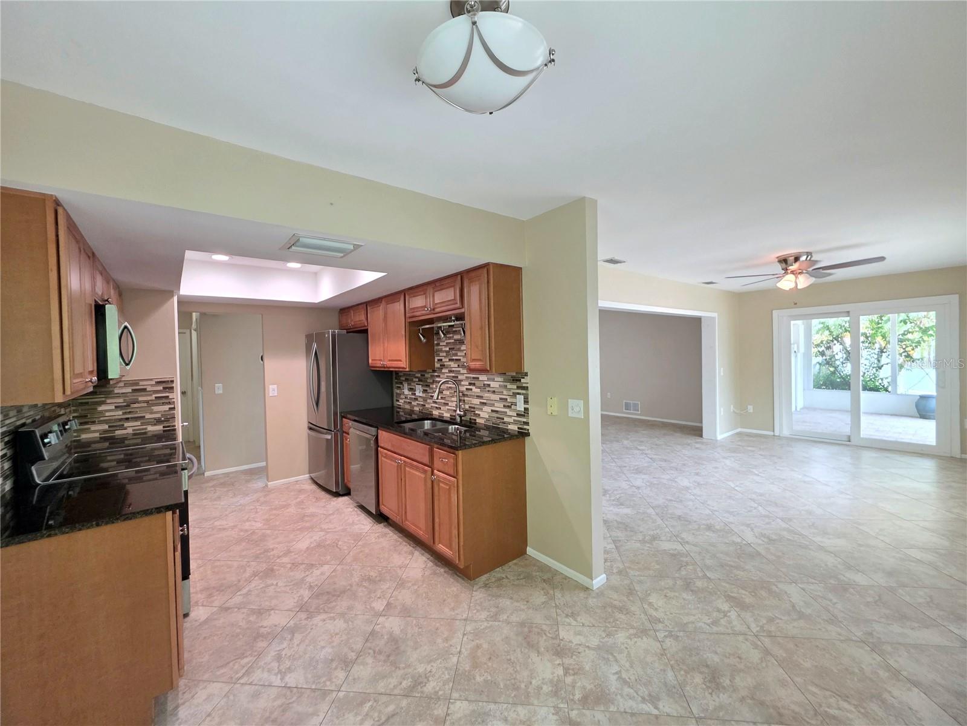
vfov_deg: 89.9
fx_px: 363
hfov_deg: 106.2
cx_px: 484
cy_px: 363
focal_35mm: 13
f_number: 1.9
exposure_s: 1/120
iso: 200
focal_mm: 2.2
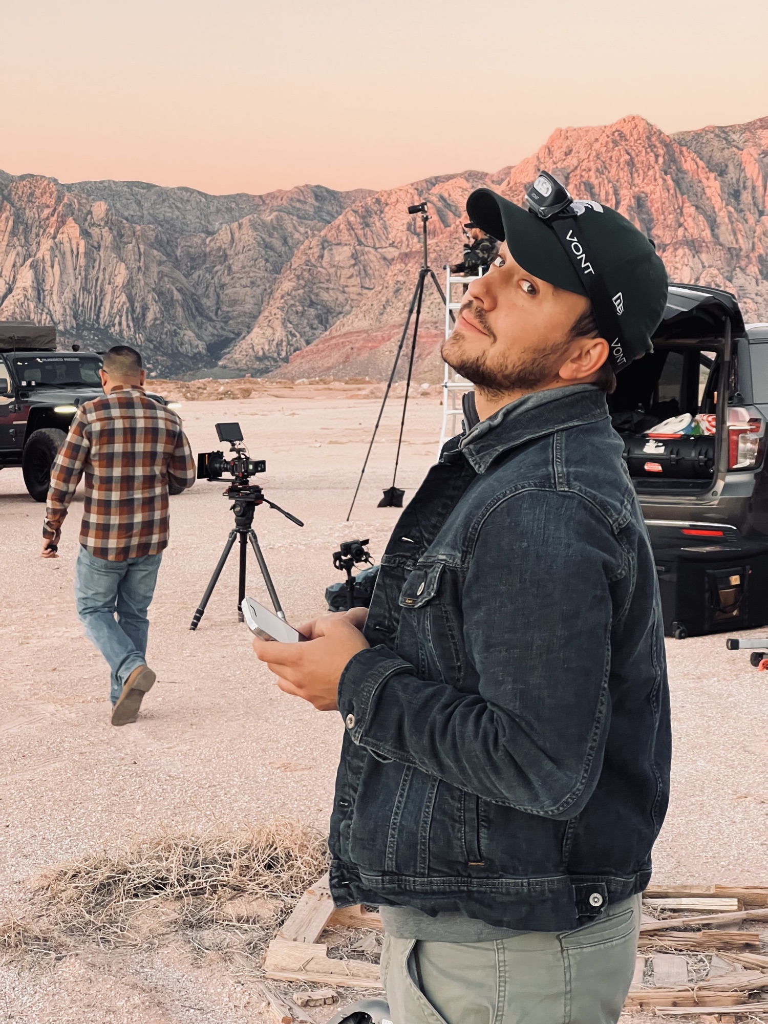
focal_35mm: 77
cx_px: 384
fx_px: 2278
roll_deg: -1.0
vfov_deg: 25.3
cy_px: 512
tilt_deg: -4.4
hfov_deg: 19.1
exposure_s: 1/111
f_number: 2.8
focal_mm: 9
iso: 200
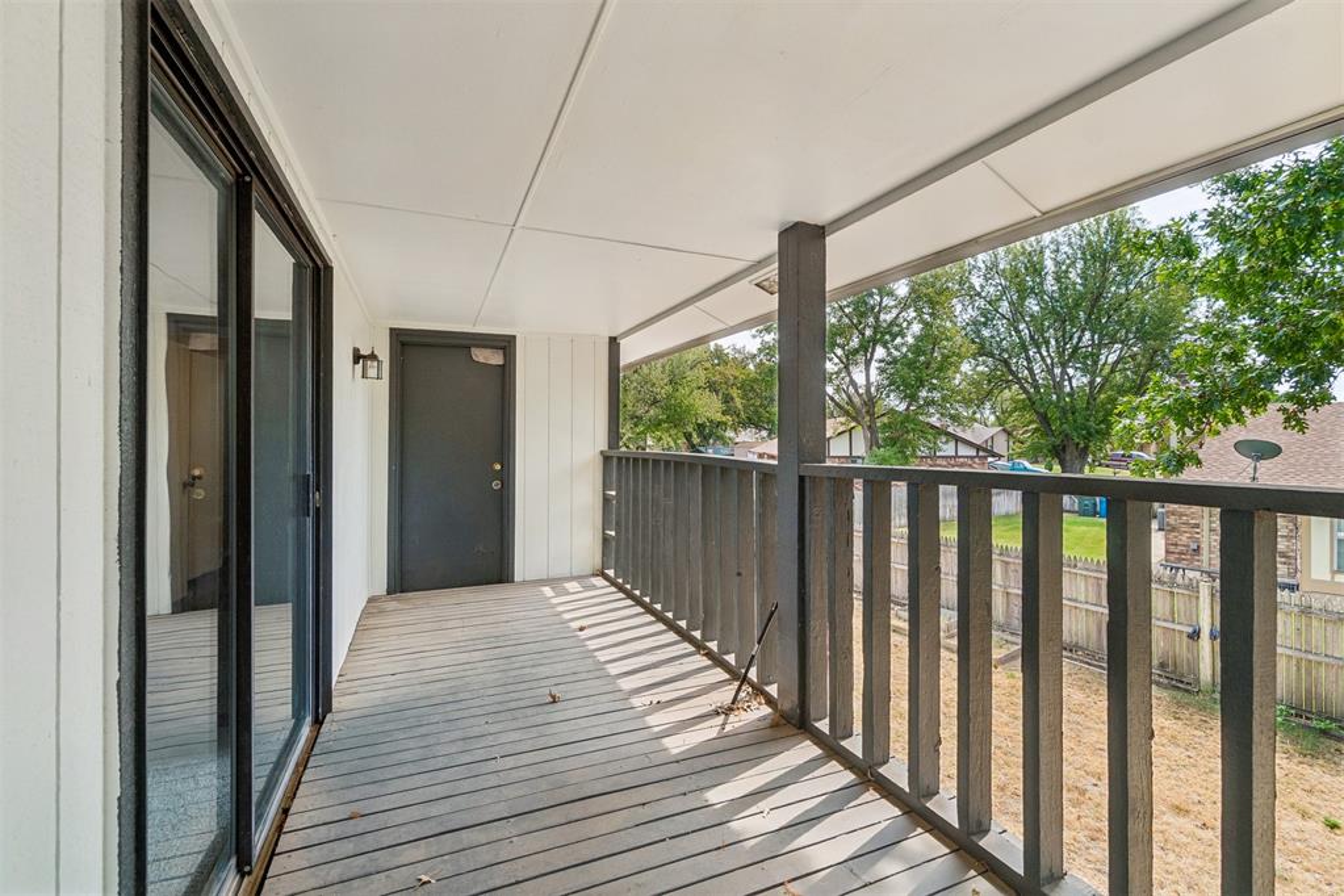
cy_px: 448
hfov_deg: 100.4
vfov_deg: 77.3
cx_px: 672
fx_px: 560
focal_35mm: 15
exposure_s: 1/60
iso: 100
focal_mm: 10
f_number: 9
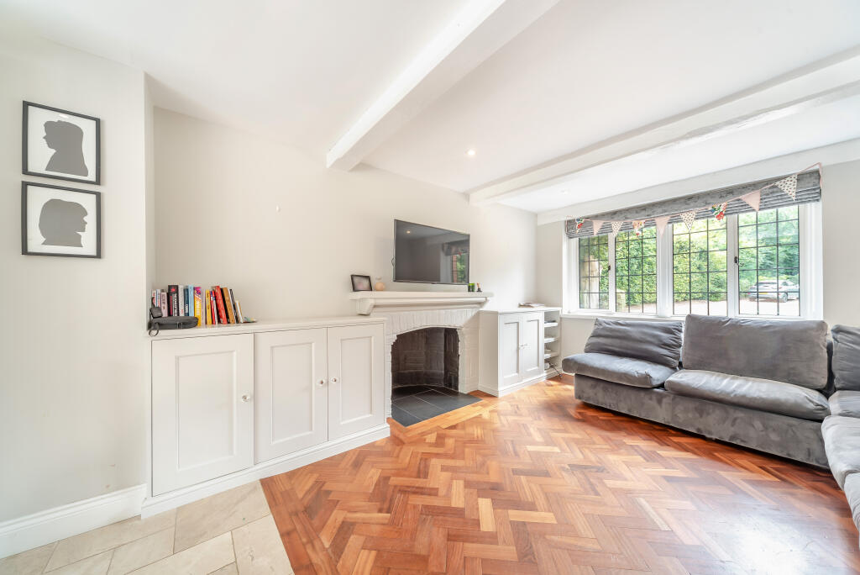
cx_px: 430
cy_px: 288
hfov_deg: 112.6
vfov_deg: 90.1
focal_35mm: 12
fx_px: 287
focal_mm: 12
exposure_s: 1/50
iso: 100
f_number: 8
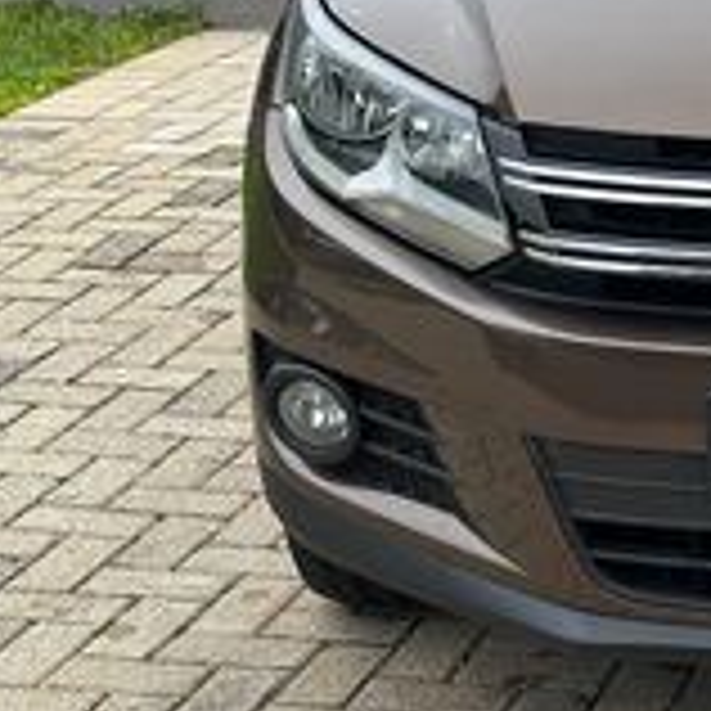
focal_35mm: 126
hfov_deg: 13.3
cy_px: 45
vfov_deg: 13.7
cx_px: 936
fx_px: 2928
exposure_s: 1/990
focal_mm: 6.86
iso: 64
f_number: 1.78
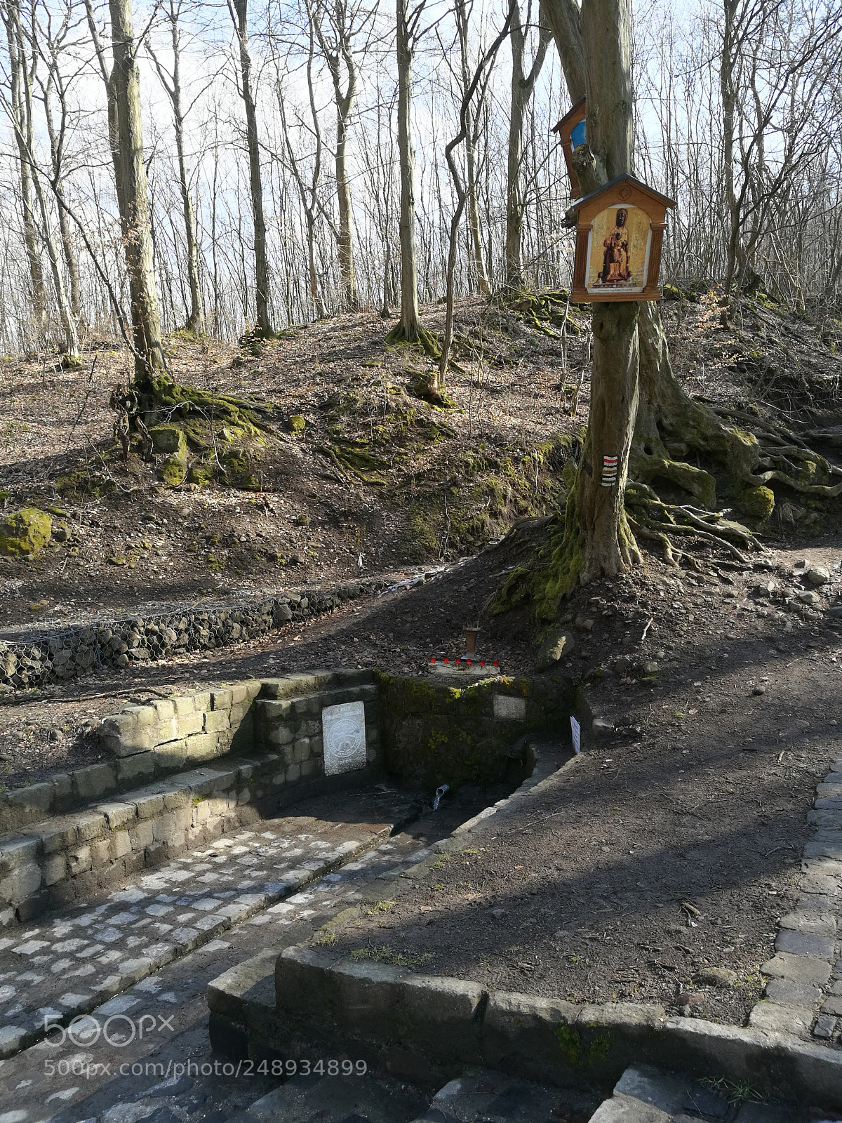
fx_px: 876
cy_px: 562
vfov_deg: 65.3
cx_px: 421
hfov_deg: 51.4
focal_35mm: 27
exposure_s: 1/131
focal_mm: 4.5
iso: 50
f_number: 2.2
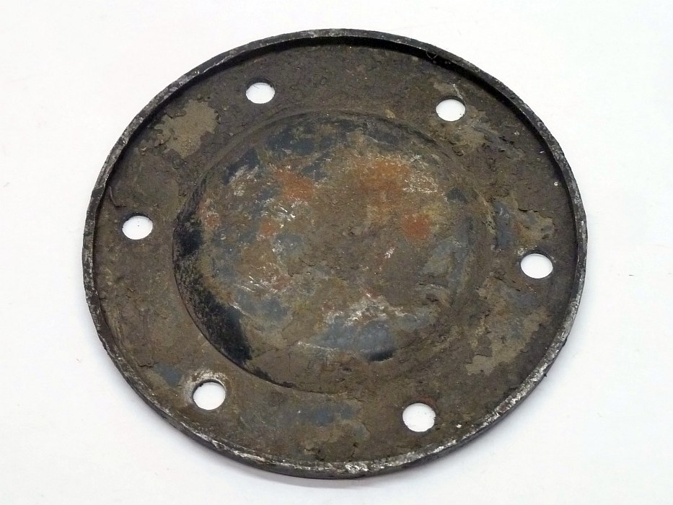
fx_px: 1225
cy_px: 252
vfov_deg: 23.3
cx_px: 336
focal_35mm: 63
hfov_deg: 30.7
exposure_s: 1/15
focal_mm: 10.3
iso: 400
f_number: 4
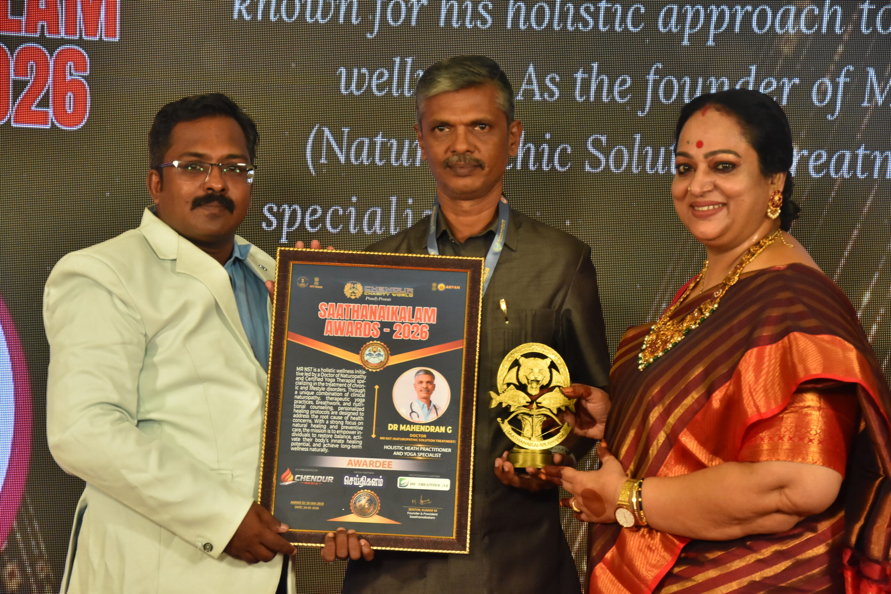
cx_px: 446
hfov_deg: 19.5
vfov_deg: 13.0
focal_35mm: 105
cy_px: 297
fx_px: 2599
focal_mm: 70
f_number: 5.6
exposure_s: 1/160
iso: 2000
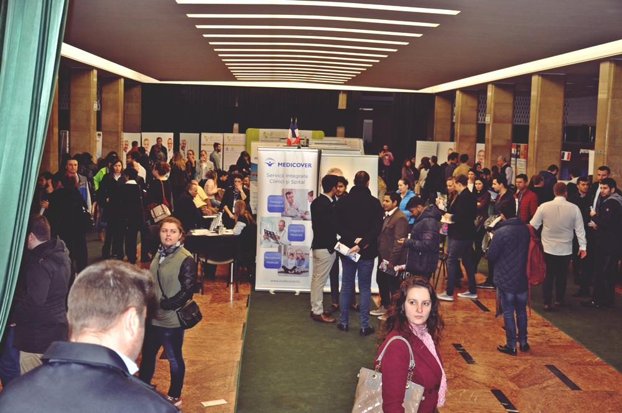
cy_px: 206
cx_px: 311
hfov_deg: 43.7
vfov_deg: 29.8
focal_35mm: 45
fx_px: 776
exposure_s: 1/60
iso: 800
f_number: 4.2
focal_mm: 30
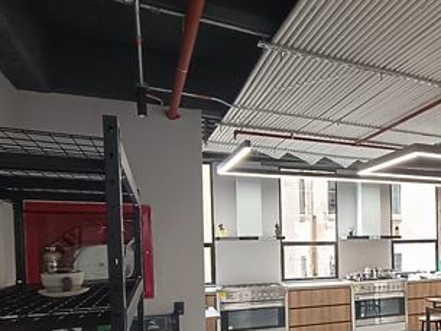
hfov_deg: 44.8
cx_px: 439
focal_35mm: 35
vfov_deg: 39.2
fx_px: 446
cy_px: 262
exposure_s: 1/60
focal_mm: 1.66
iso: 251
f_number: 2.2
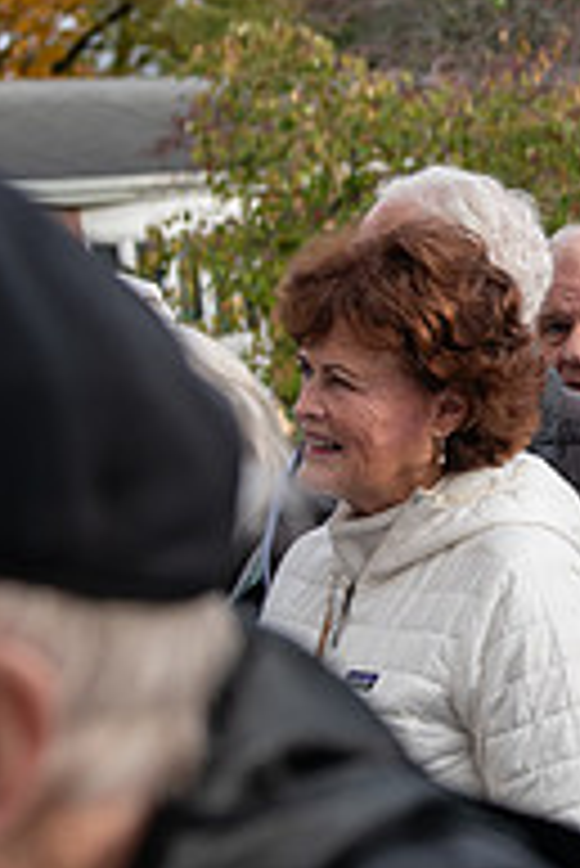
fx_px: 3039
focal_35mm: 126
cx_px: 863
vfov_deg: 16.2
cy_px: 340
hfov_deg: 10.5
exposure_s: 1/400
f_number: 3.5
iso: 200
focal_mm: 42
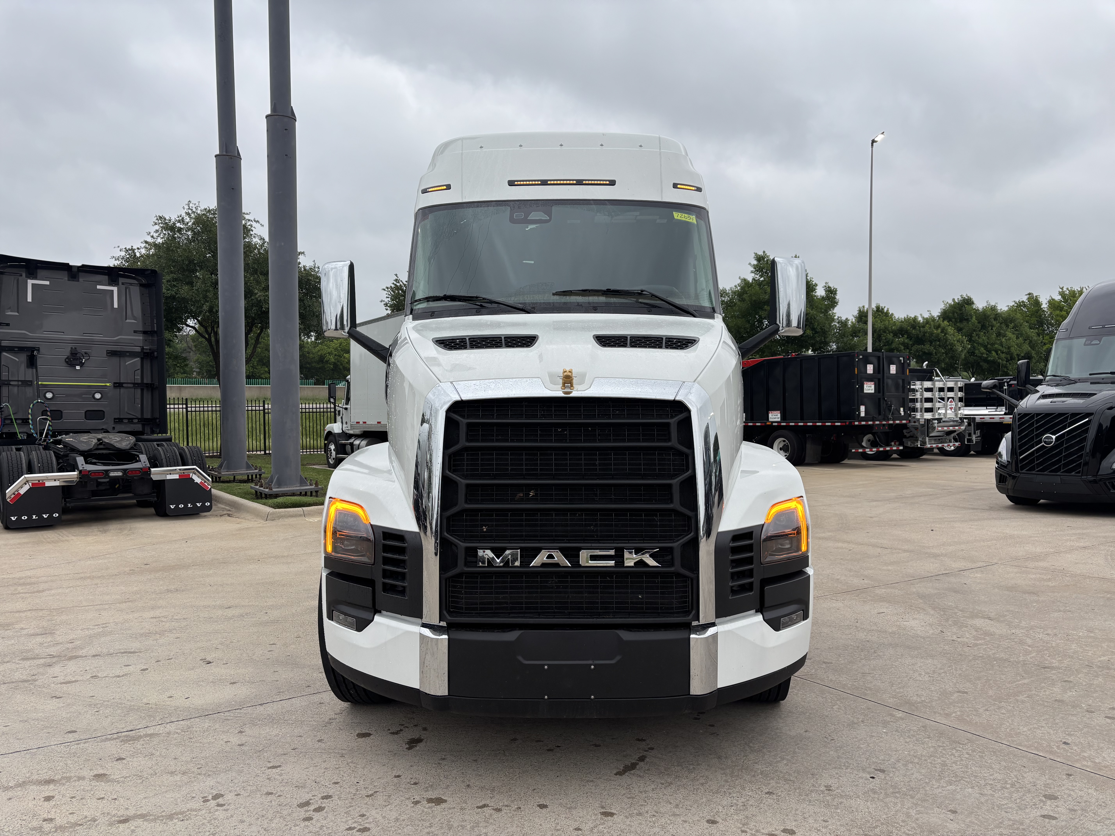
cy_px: 418
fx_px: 837
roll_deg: -0.2
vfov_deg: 53.1
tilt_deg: -2.8
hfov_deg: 67.3
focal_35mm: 26
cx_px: 558
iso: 50
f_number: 1.6
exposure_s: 1/707
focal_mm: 5.96
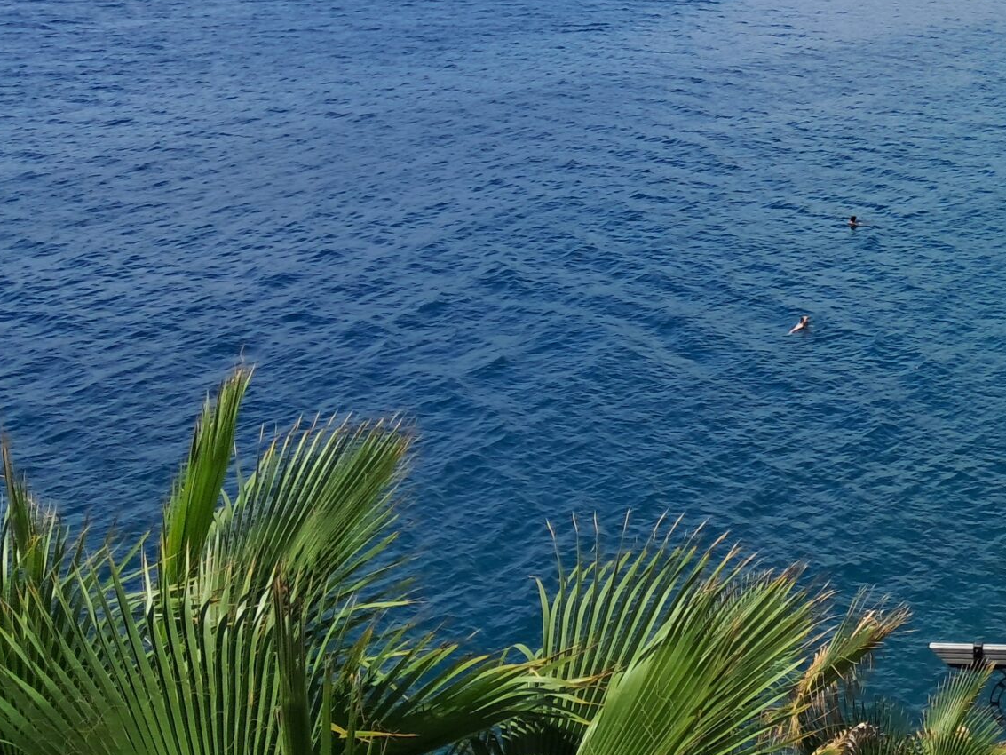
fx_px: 1773
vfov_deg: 23.1
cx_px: 1112
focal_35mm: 61
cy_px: 6
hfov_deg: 28.7
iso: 50
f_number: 1.8
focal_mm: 4
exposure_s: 1/1058
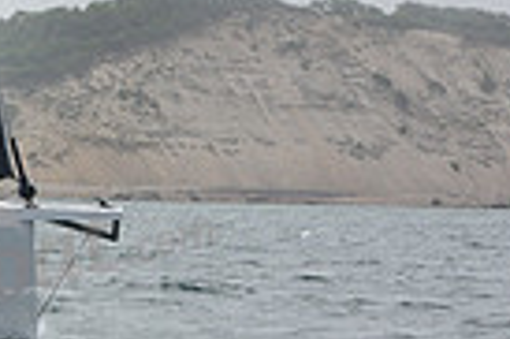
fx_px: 4202
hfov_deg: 6.7
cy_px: 143
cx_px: -499
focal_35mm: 297
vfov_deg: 4.6
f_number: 10
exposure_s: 1/800
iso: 250
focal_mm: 70
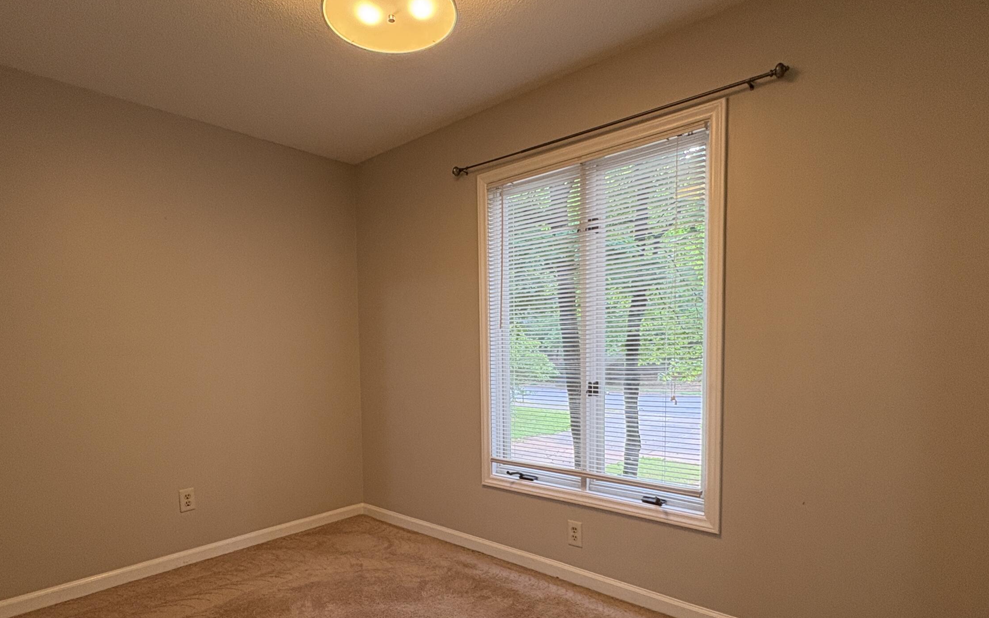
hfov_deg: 84.9
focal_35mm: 20
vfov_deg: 58.9
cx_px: 459
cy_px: 383
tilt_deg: -2.7
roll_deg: +1.4
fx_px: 539
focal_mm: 2.22
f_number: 2.2
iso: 200
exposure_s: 1/120
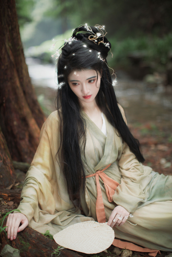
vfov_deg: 40.3
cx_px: 86
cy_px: 128
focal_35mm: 49
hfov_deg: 27.5
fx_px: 351
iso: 500
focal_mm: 50
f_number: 1.4
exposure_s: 1/100
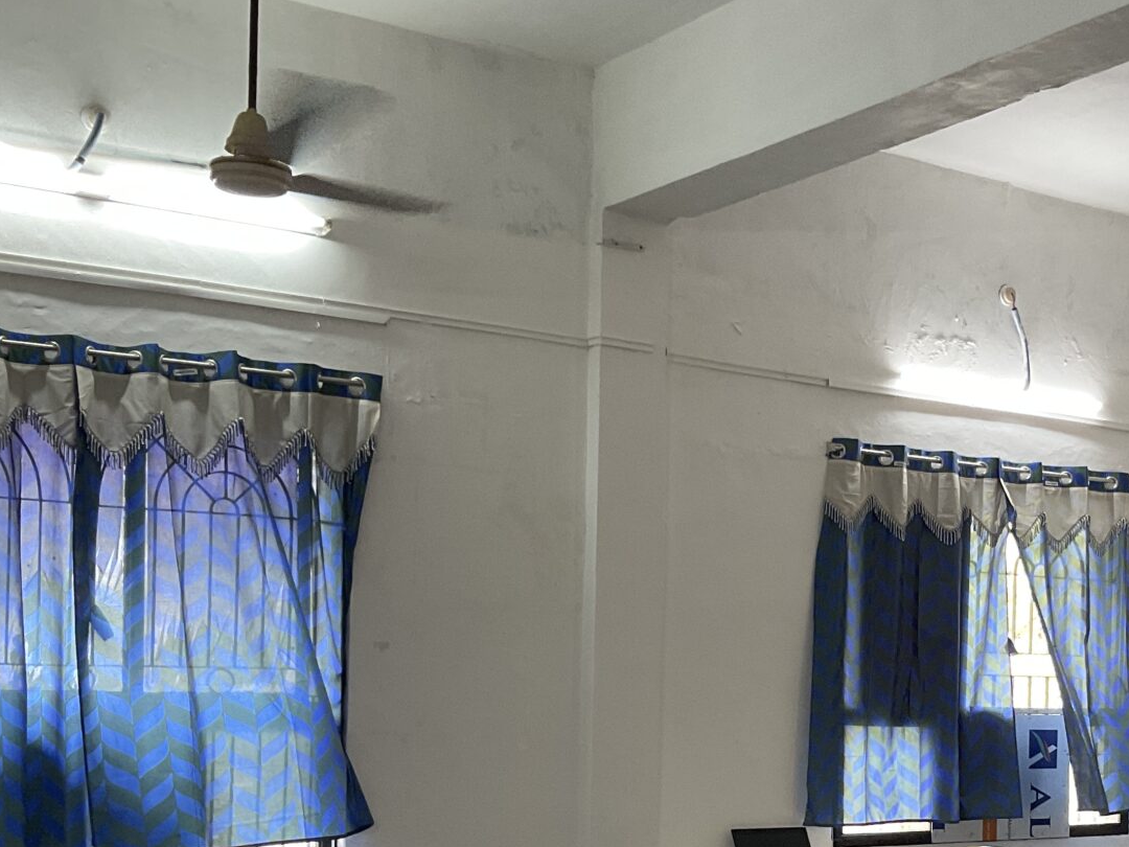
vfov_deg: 25.9
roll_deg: -2.0
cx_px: 917
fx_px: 1794
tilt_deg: -2.0
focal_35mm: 55
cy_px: 732
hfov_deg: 33.8
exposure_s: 1/50
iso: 100
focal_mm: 3
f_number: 1.8
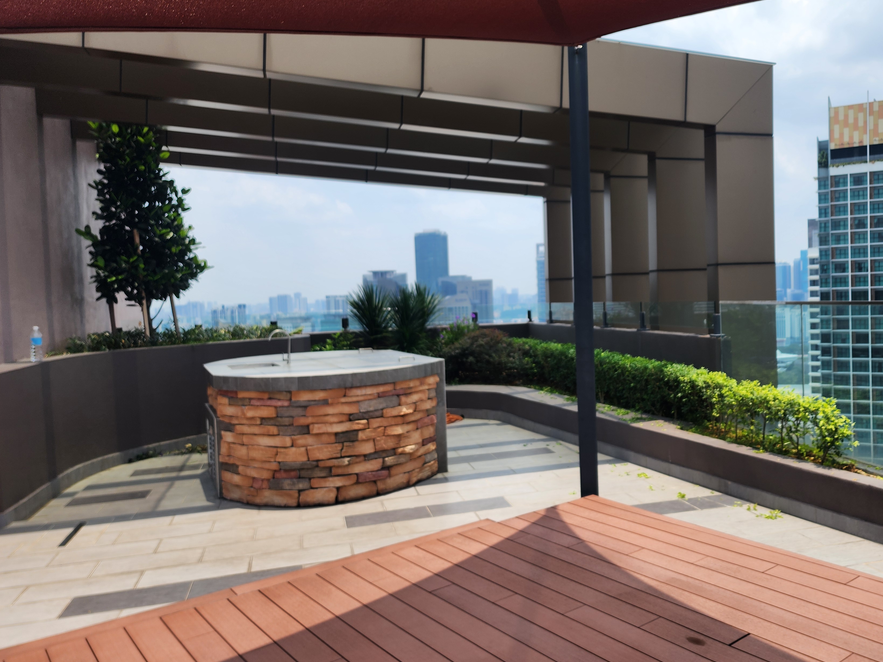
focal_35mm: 28
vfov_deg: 49.7
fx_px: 714
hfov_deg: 62.9
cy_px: 319
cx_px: 529
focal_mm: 6.4
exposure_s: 1/742
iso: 12
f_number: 1.8
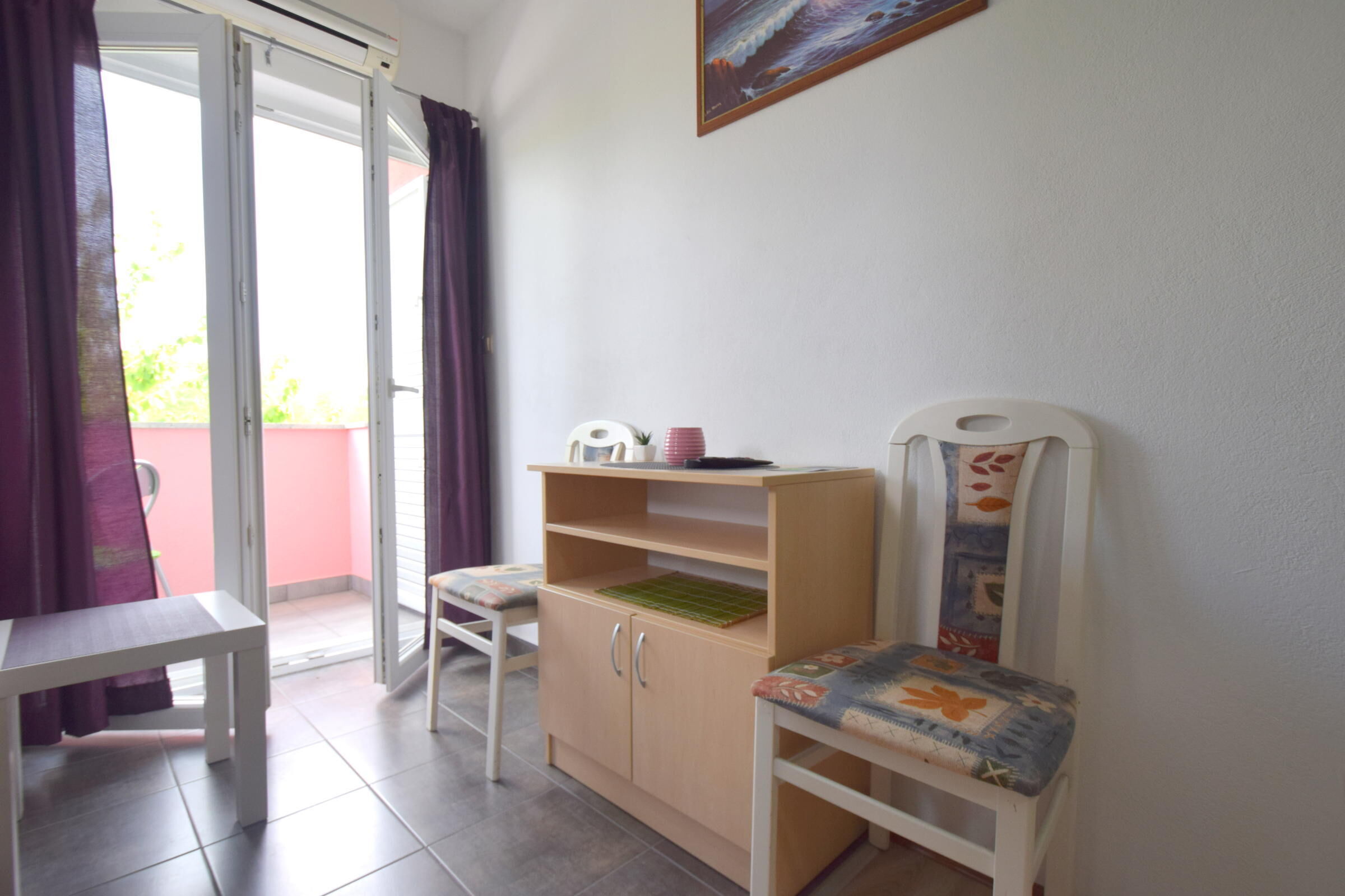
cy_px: 448
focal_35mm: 15
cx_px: 672
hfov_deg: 100.4
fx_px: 560
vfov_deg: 77.3
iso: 400
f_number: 5.6
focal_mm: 10
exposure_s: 1/125
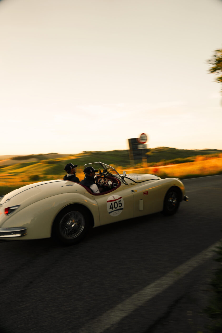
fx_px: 222
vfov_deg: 73.8
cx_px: 111
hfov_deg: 53.1
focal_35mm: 24
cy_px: 166
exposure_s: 1/160
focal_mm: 24
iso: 160
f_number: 4
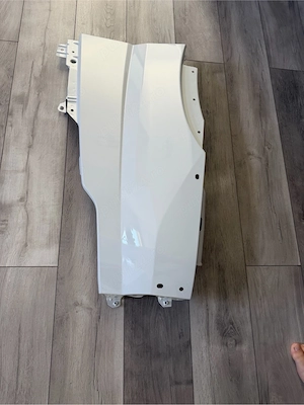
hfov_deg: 56.8
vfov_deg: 71.6
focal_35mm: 24
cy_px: 202
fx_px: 281
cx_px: 152
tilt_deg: -72.1
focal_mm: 6.76
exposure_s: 1/60
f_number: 1.78
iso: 125
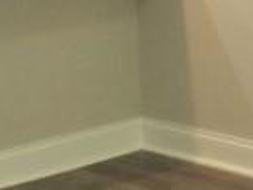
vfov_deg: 9.1
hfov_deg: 12.1
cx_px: 328
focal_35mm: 159
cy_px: -102
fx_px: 1163
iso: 200
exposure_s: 1/60
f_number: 2.8
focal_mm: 3.58
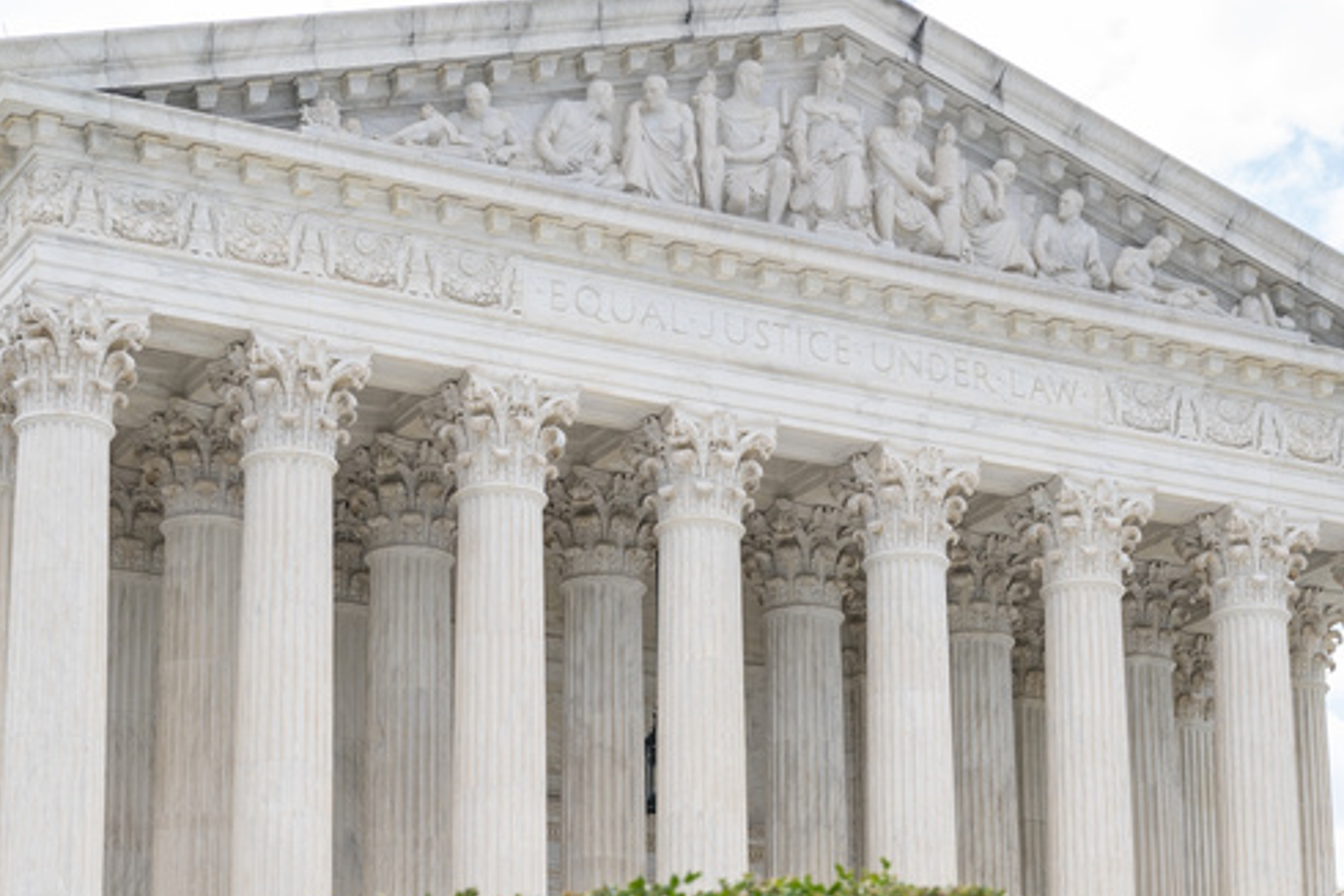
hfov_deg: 21.6
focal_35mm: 94
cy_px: 840
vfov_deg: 14.4
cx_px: 872
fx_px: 3510
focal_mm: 45
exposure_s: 1/500
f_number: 5
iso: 200
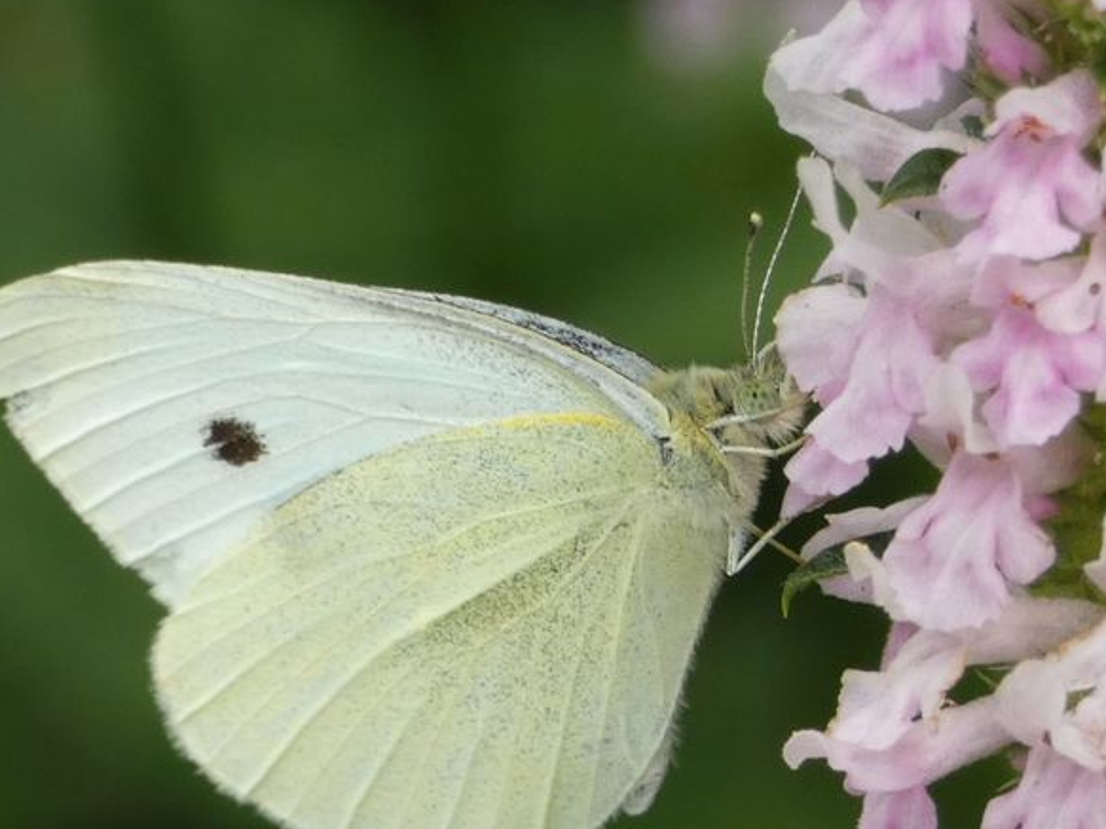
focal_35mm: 439
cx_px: 625
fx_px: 14023
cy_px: 495
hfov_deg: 4.5
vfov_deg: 3.4
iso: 100
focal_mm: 53.8
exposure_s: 1/80
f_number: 5.5
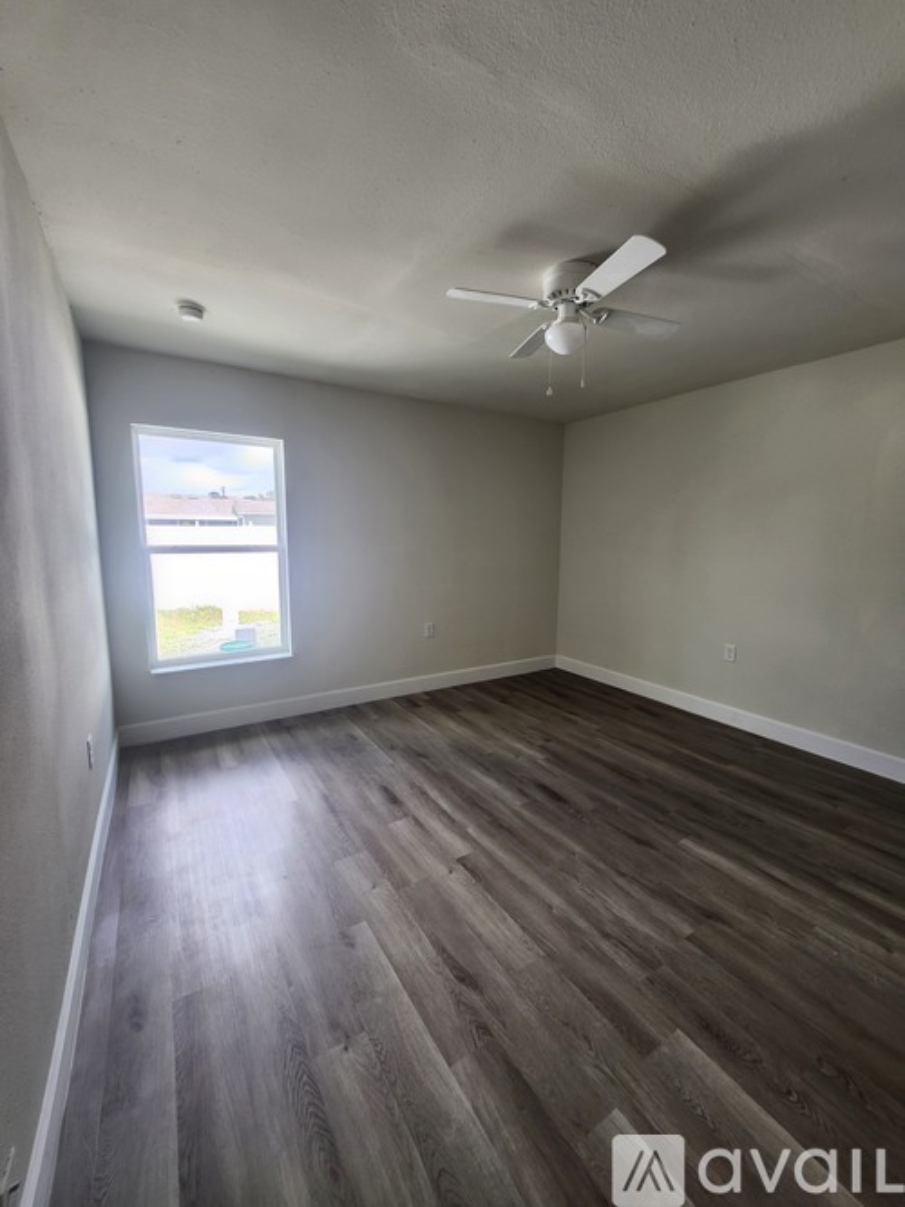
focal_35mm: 13
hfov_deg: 89.9
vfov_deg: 106.2
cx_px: 452
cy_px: 604
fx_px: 453
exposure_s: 1/60
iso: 50
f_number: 2.2
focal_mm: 1.74
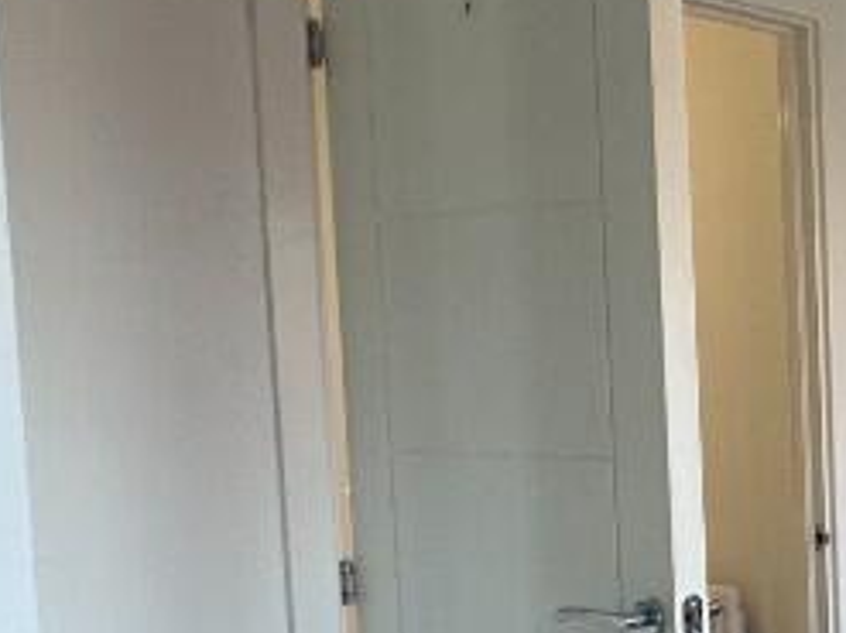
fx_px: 1417
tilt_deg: -4.6
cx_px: 1517
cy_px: 496
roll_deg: -0.6
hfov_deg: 21.6
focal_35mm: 58
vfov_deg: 24.8
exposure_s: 1/100
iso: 125
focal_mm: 2.22
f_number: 2.2
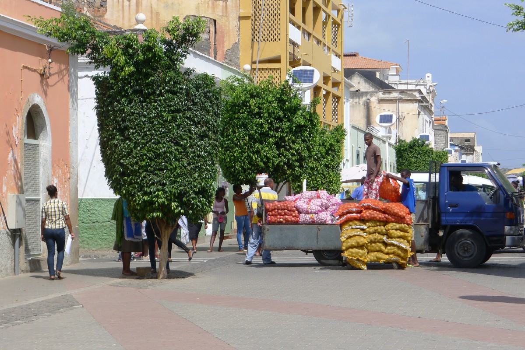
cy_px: 175
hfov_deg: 19.3
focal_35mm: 106
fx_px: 1546
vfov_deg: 12.9
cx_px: 262
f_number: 4
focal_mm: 19.2
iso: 80
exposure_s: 1/800
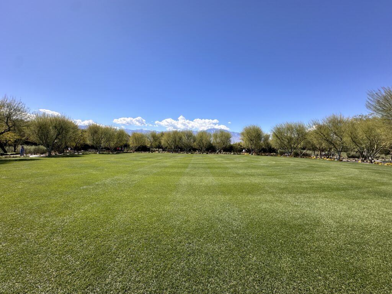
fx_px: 159
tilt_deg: -0.3
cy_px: 147
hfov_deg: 102.1
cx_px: 196
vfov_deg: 85.7
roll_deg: -1.4
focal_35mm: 14
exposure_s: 1/1916
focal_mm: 2.22
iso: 50
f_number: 2.2
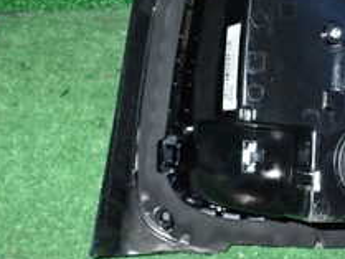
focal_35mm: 86
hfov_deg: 22.2
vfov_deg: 16.7
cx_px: 317
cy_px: -21
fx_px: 858
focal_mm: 5.4
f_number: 6.3
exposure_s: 1/30
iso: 800
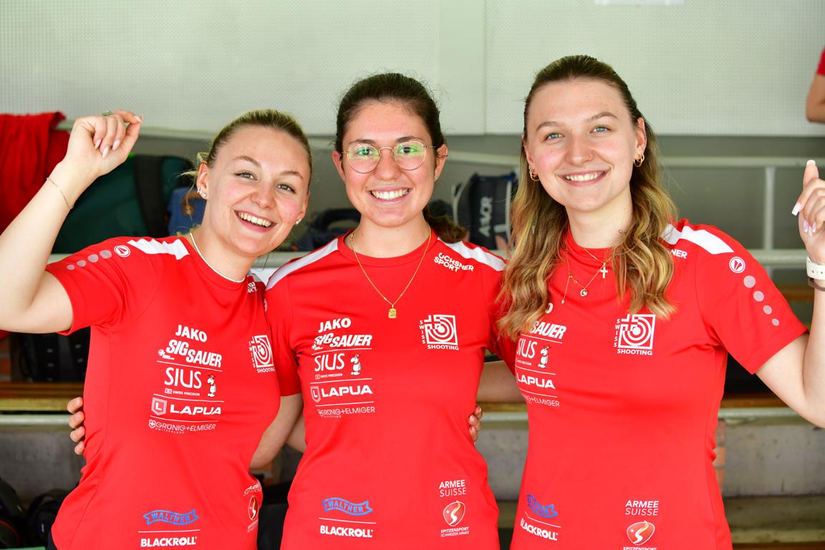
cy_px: 275
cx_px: 412
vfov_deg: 22.6
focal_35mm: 60
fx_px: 1375
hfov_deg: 33.4
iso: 1000
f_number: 5.6
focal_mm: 60
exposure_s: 1/100
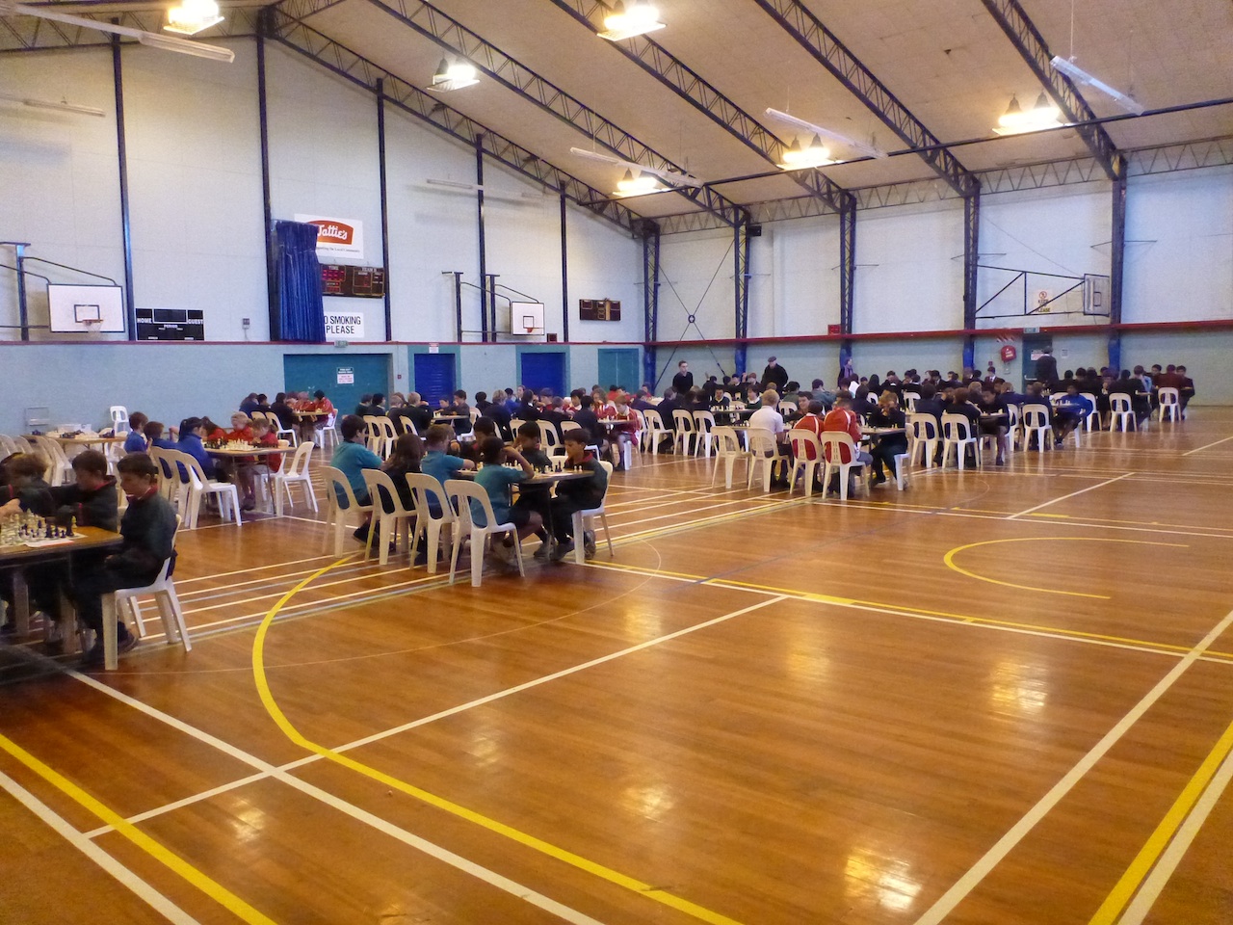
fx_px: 997
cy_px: 462
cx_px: 616
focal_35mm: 28
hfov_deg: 63.4
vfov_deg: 49.7
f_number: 3.3
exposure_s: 1/100
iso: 1600
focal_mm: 4.9
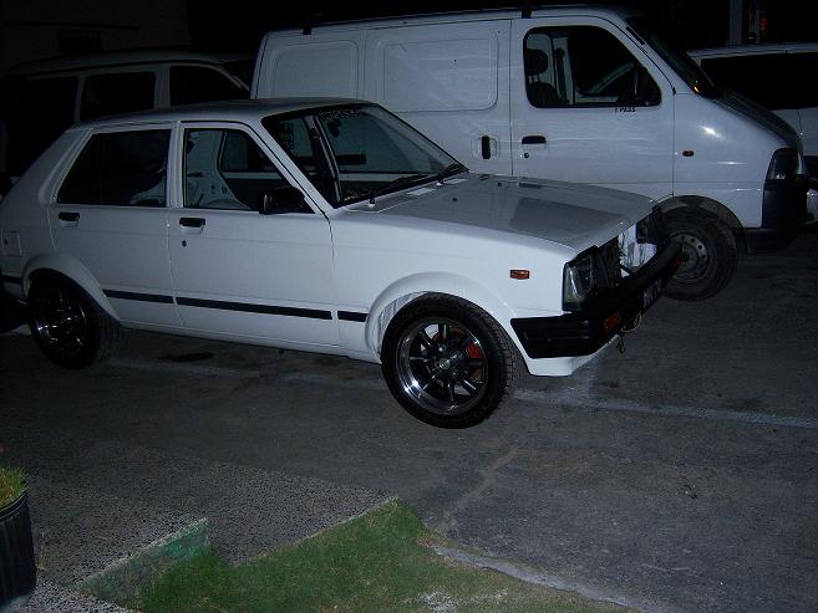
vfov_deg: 39.7
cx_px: 409
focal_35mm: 36
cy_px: 306
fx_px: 851
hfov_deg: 51.3
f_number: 2.8
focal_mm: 7.5
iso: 160
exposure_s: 1/60
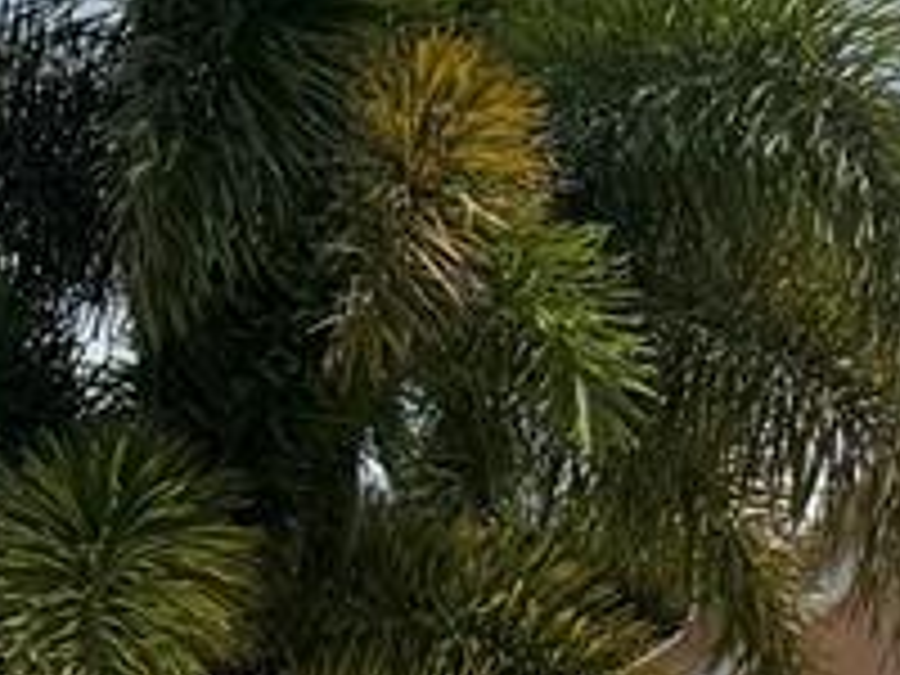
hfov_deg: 10.3
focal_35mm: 192
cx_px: 441
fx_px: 4992
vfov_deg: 7.3
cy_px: 1539
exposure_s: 1/7937
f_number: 1.78
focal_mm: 6.76
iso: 80
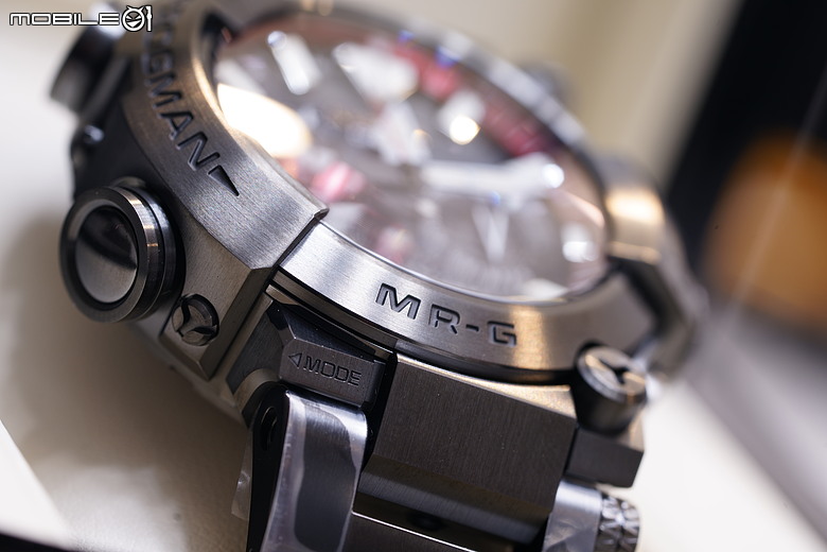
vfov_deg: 15.2
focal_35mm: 90
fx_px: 2067
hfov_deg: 22.6
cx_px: 414
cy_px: 276
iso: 100
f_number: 5.6
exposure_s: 1.5
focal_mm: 90
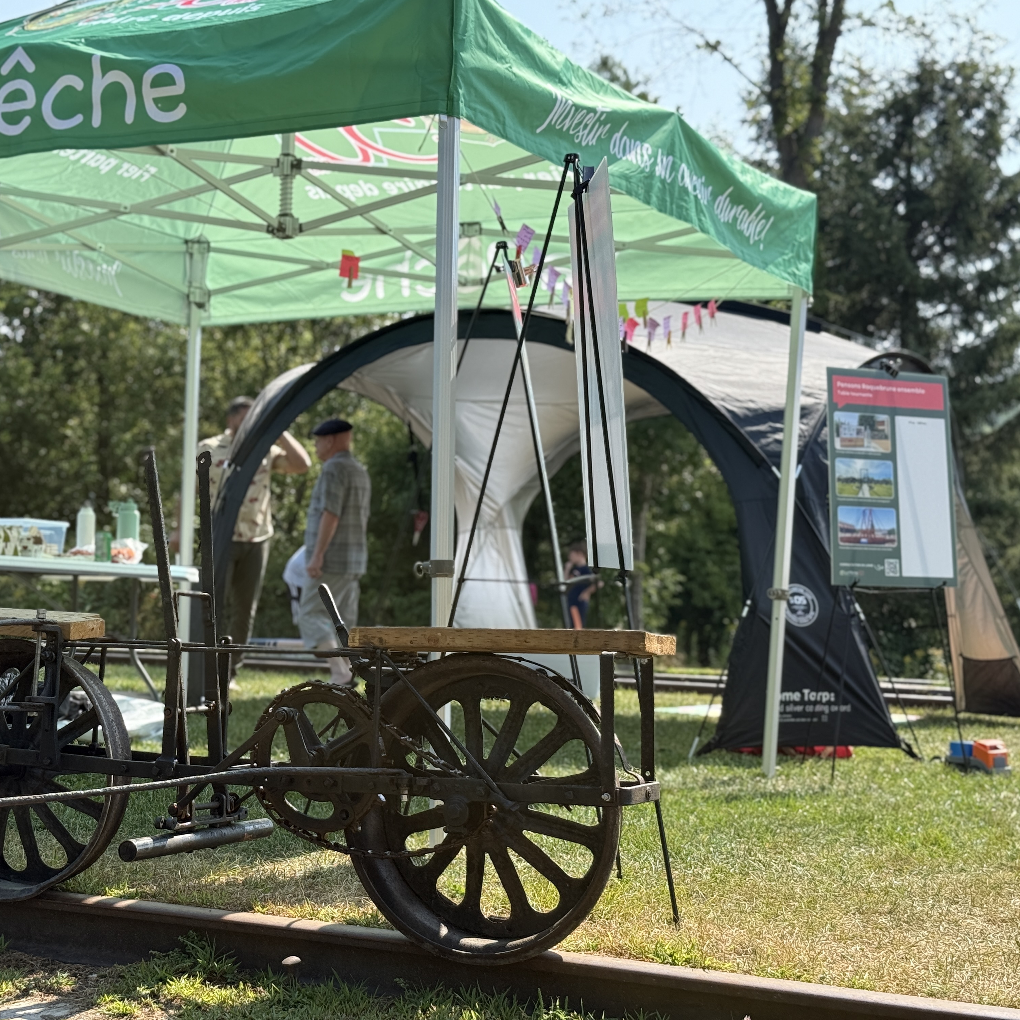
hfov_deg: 29.9
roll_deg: -1.4
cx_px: 351
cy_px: 507
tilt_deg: +2.2
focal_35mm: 57
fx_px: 1900
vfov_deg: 30.0
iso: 64
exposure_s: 1/1795
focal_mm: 6.76
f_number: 1.78
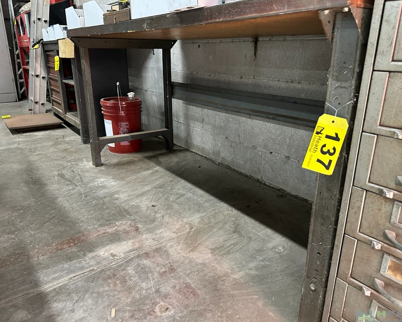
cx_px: 201
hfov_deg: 66.0
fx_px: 309
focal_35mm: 26
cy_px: 165
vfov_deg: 54.9
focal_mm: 6.86
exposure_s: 1/60
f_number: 1.78
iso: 640
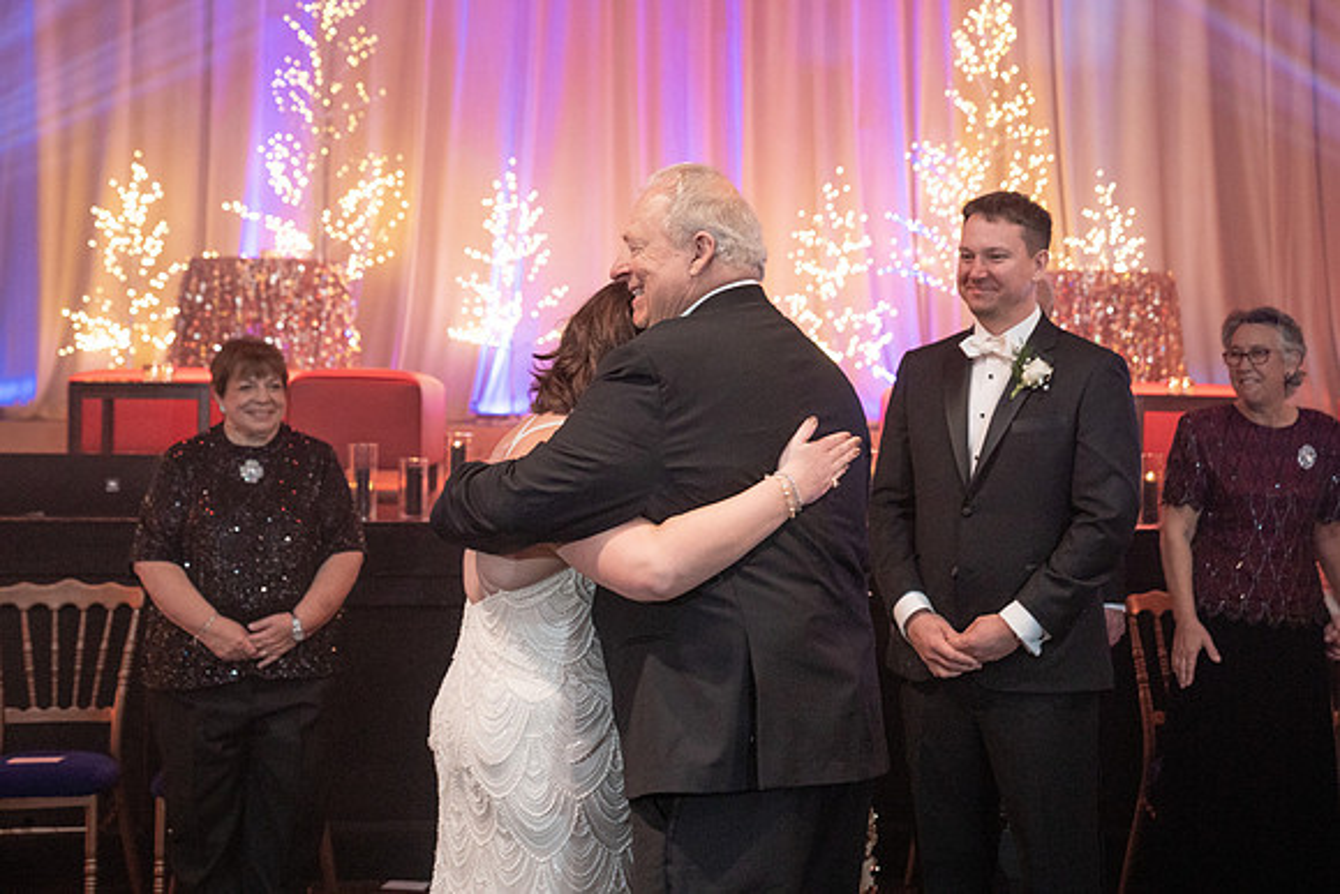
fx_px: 2117
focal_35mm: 57
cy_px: 415
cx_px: 719
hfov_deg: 35.1
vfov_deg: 23.8
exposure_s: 1/100
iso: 4000
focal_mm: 53
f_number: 4
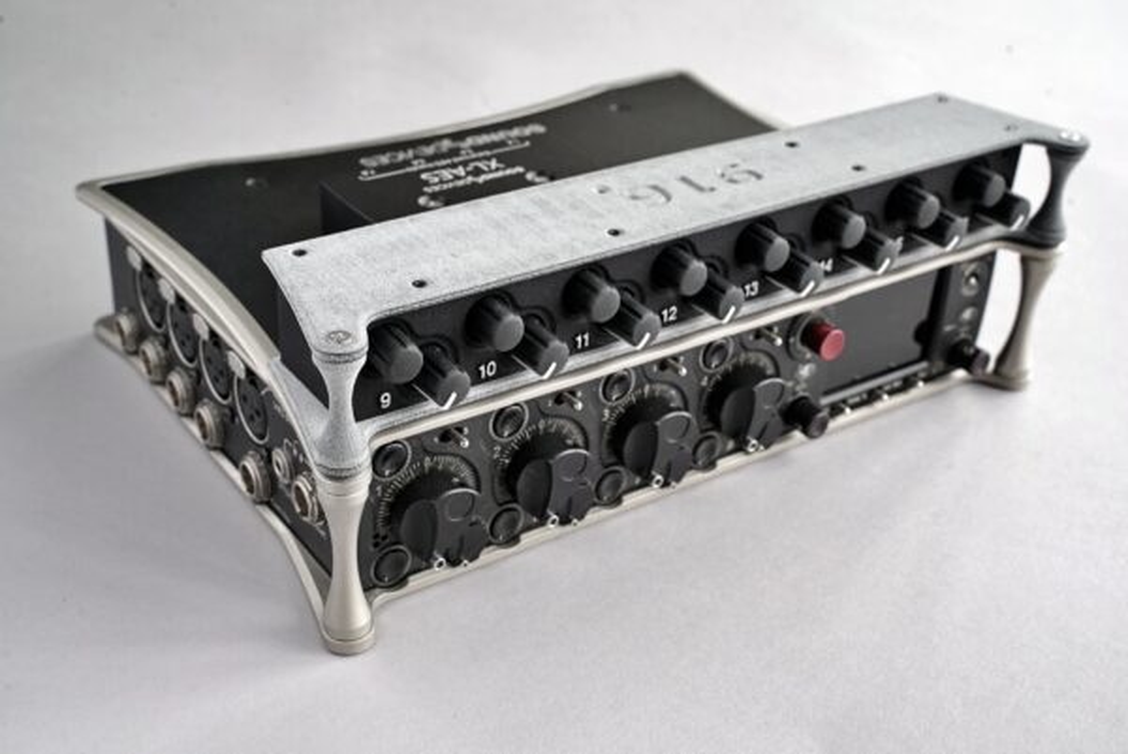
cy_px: 377
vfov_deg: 29.3
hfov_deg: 42.7
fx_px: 1442
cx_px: 564
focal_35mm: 46
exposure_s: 1/50
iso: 1000
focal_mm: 46
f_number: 11
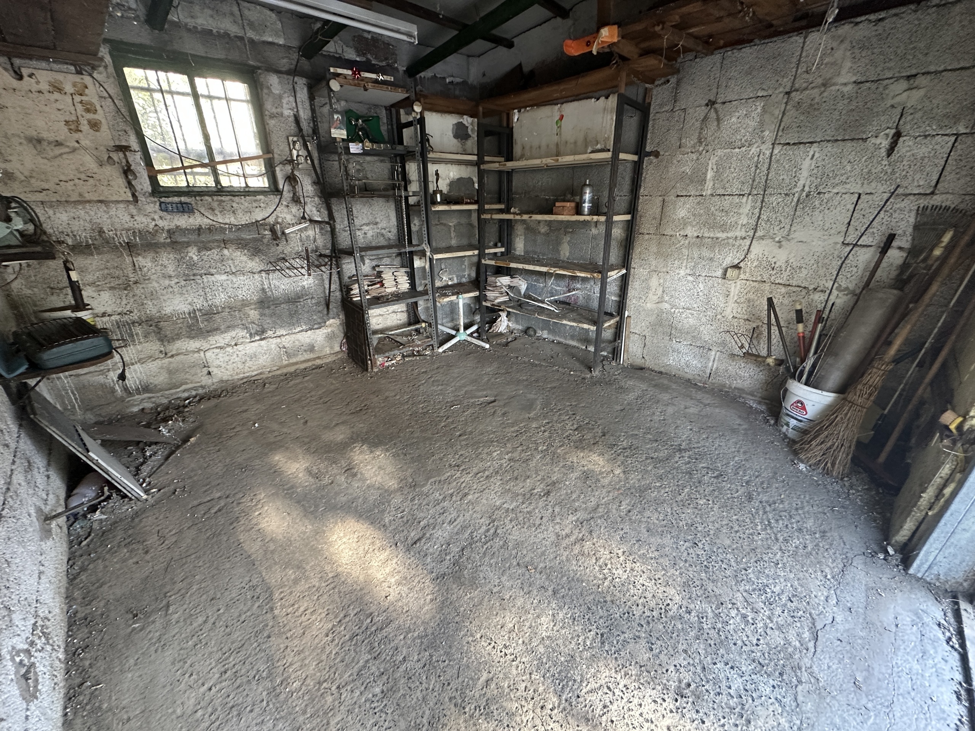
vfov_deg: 85.7
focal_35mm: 14
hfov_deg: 102.1
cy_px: 366
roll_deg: +0.4
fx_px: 394
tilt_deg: -23.7
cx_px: 488
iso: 320
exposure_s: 1/60
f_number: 2.2
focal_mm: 2.22
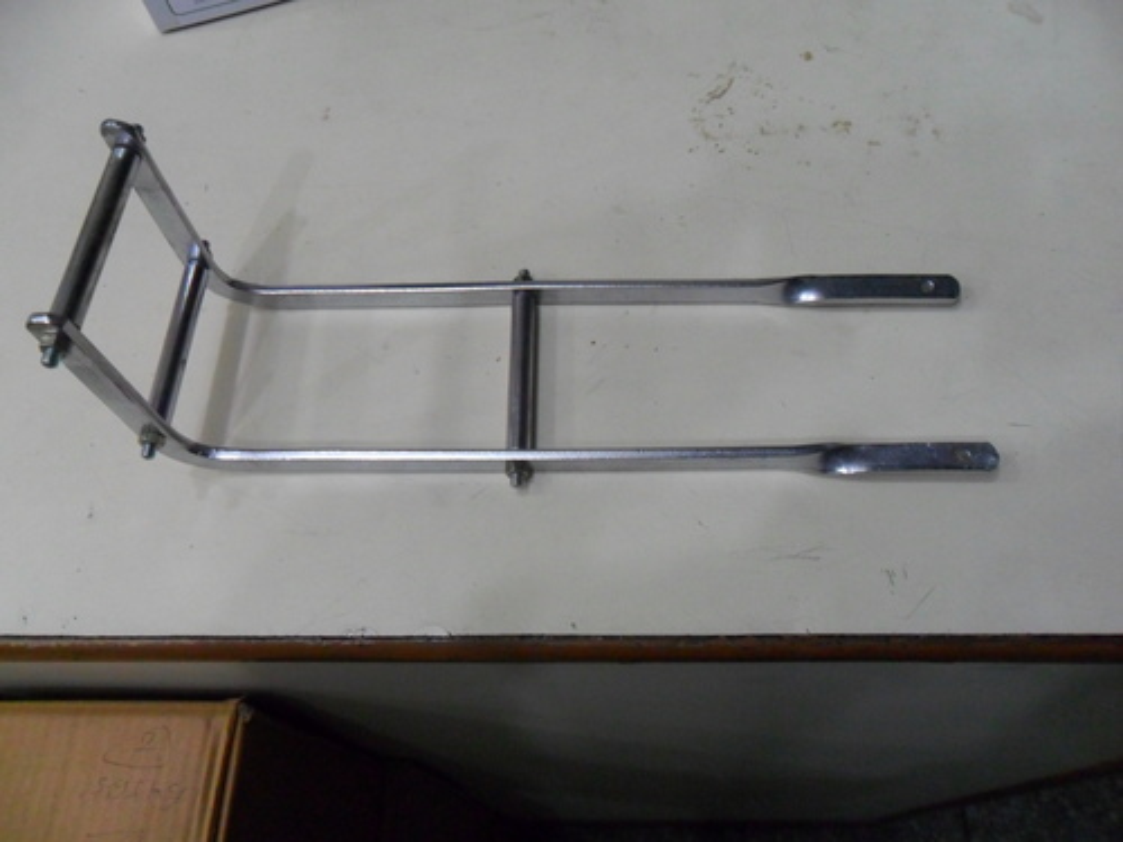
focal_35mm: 27
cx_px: 562
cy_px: 421
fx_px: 876
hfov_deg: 65.3
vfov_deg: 51.4
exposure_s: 1/30
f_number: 3.5
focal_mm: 4.9
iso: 320
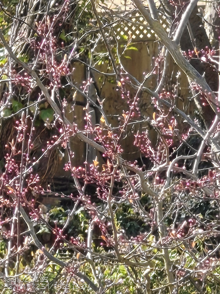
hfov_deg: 2.8
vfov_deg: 3.7
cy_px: 147
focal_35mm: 537
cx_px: 110
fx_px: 4551
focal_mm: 13.3
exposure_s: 1/353
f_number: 2.55
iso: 71
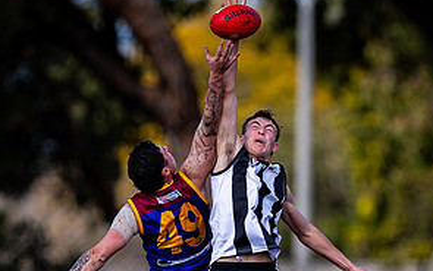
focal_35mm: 1437
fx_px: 16974
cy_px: 320
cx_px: 246
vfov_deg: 0.9
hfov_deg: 1.5
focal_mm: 500
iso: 200
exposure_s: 1/1600
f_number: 4
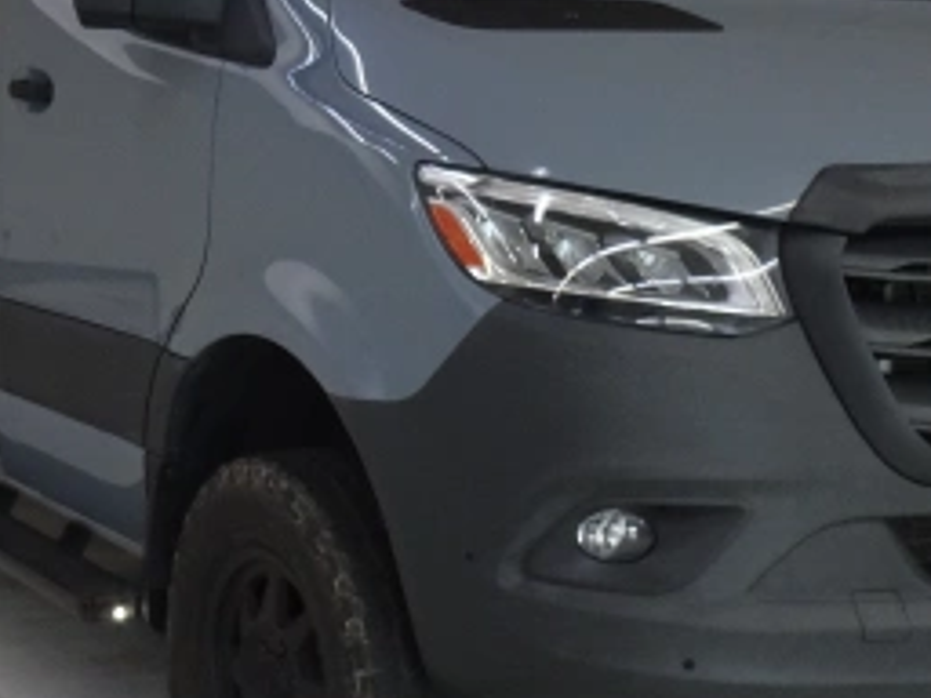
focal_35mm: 75
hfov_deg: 25.7
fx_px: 2017
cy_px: 389
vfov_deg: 19.6
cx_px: 229
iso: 160
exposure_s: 1/30
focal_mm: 4.1
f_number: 3.5
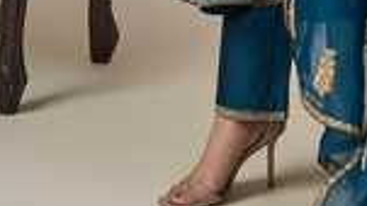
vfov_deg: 6.7
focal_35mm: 171
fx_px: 1664
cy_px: -326
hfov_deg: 12.4
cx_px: 382
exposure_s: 1/160
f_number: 5.6
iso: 250
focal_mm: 47
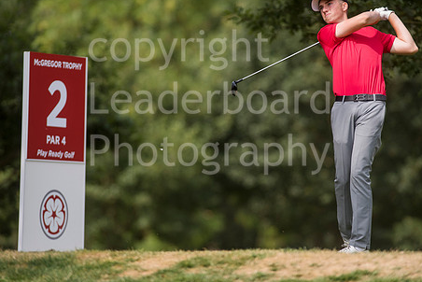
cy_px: 107
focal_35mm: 385
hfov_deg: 5.4
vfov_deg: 3.6
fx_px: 4516
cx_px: 211
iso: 400
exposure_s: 1/3200
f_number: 4
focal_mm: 300
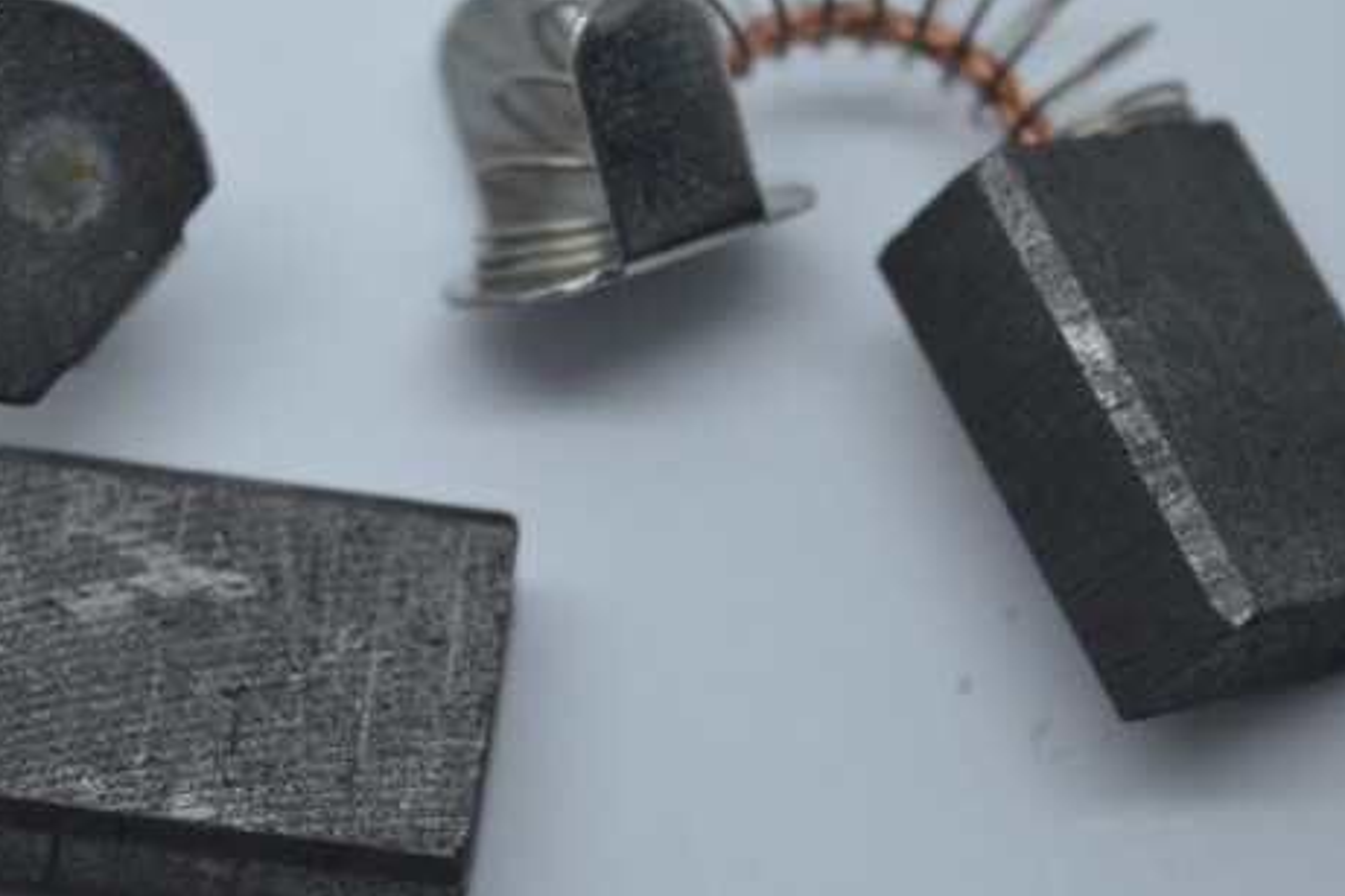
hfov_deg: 15.9
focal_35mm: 129
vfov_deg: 10.6
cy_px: 413
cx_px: 470
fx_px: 4809
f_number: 5.6
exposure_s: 1/100
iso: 400
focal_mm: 55
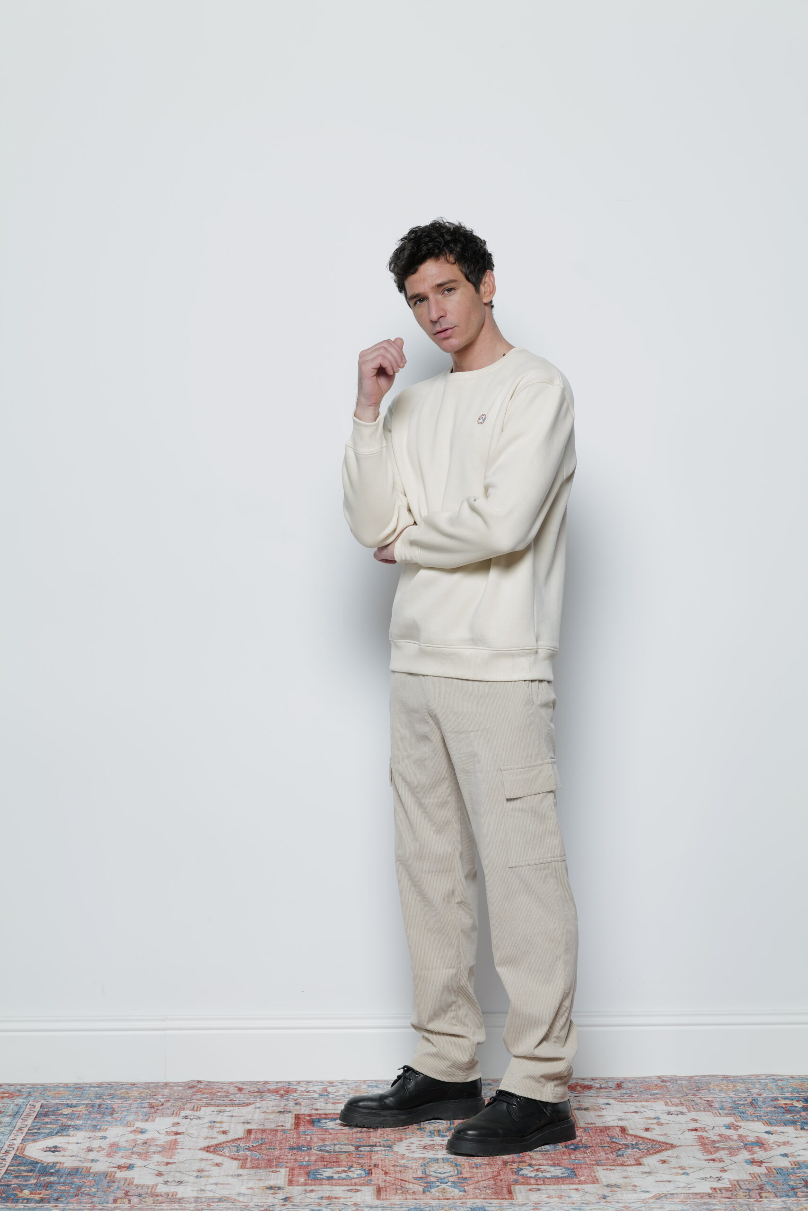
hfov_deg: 15.2
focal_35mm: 90
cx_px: 404
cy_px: 606
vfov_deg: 22.6
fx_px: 3028
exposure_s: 1/200
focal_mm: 90
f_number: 6.3
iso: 100
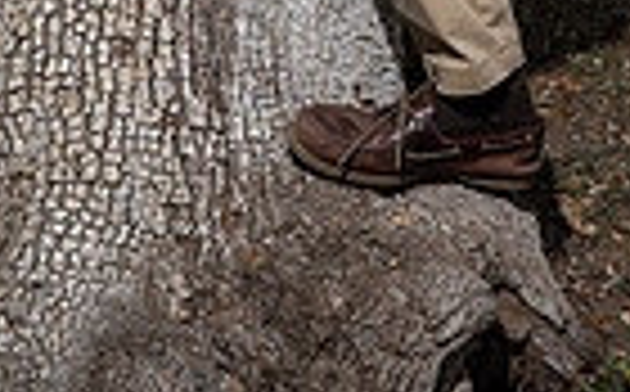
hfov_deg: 19.4
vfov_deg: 10.9
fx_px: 1800
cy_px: -491
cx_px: 608
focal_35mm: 105
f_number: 6.3
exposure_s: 1/125
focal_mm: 32
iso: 100
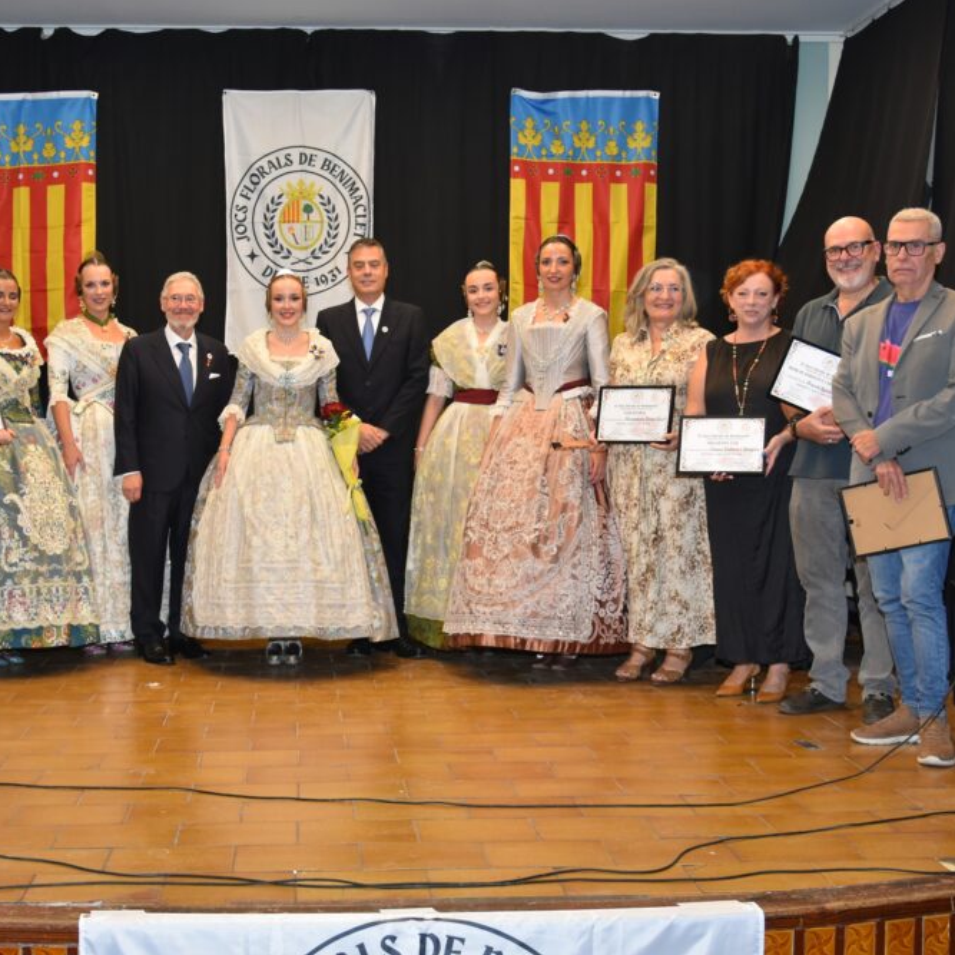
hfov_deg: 35.8
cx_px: 352
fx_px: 1467
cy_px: 483
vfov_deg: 36.1
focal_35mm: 47
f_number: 4
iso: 640
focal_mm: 24
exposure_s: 1/60
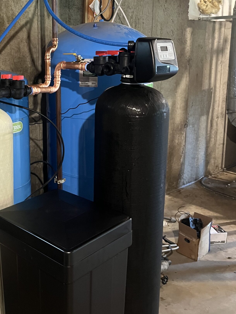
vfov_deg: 45.2
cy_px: 111
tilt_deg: -10.3
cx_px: 56
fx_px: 373
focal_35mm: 41
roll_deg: +1.2
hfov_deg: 34.3
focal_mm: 5.1
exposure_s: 1/30
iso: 640
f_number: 1.6
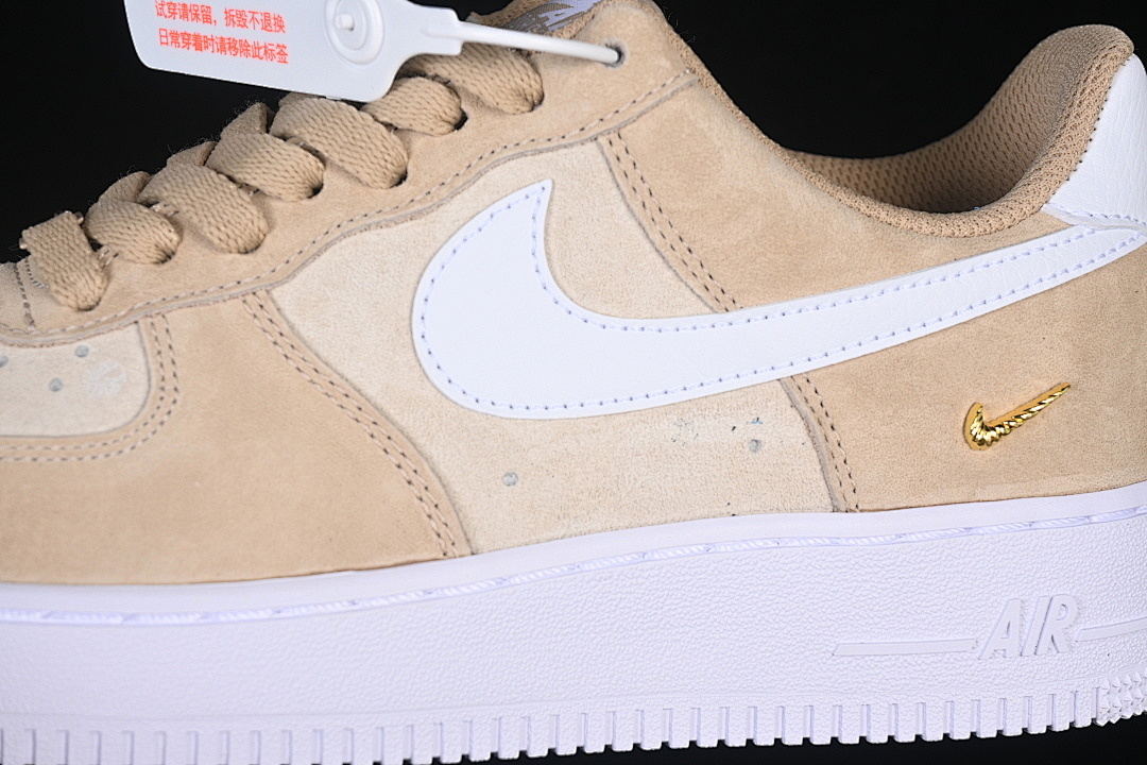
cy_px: 382
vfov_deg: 18.2
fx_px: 2389
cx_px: 574
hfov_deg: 27.0
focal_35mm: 75
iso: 160
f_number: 7.1
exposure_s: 1/80
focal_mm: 50
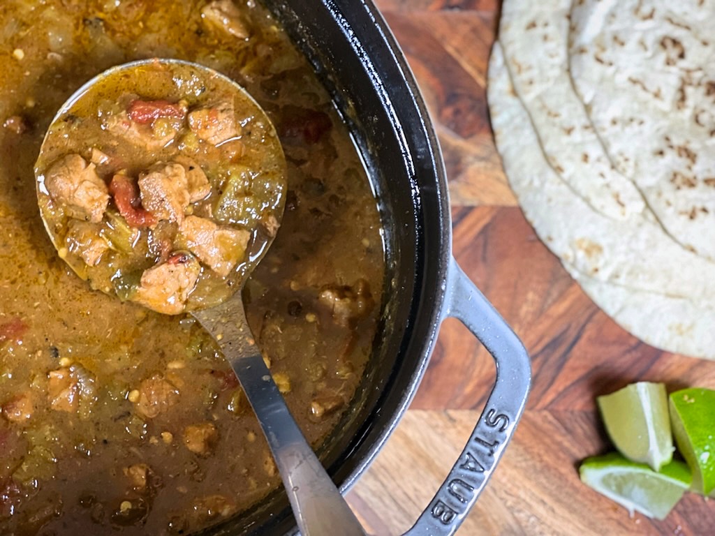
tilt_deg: -82.1
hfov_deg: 25.3
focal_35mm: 77
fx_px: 1590
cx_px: 358
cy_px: 268
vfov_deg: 19.1
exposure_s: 1/20
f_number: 2.8
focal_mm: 9
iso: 400
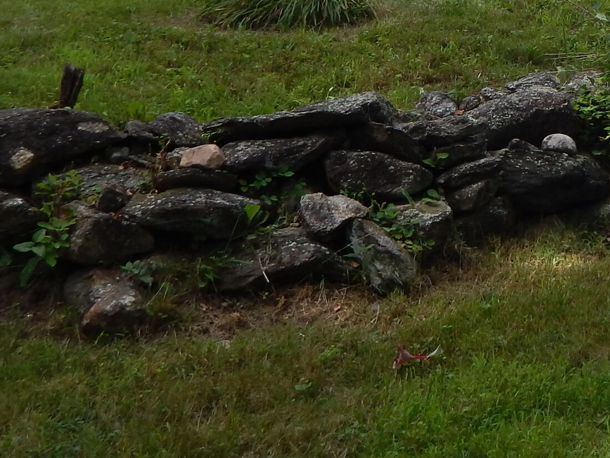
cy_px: -131
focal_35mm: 70
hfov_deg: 25.2
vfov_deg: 19.4
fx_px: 1234
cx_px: 716
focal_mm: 4.5
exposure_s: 1/500
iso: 125
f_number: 3.1
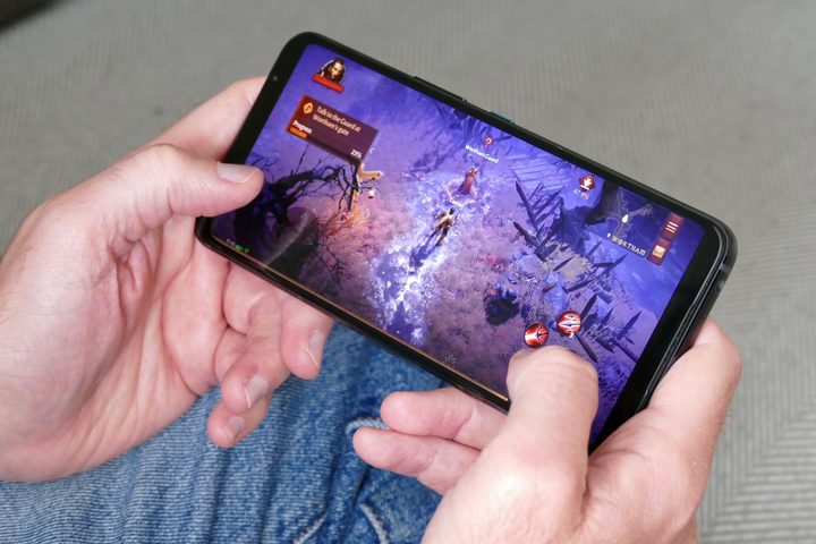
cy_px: 272
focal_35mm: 86
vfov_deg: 15.9
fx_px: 1949
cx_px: 408
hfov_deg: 23.6
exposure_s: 1/80
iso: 1250
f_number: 4
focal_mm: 31.44
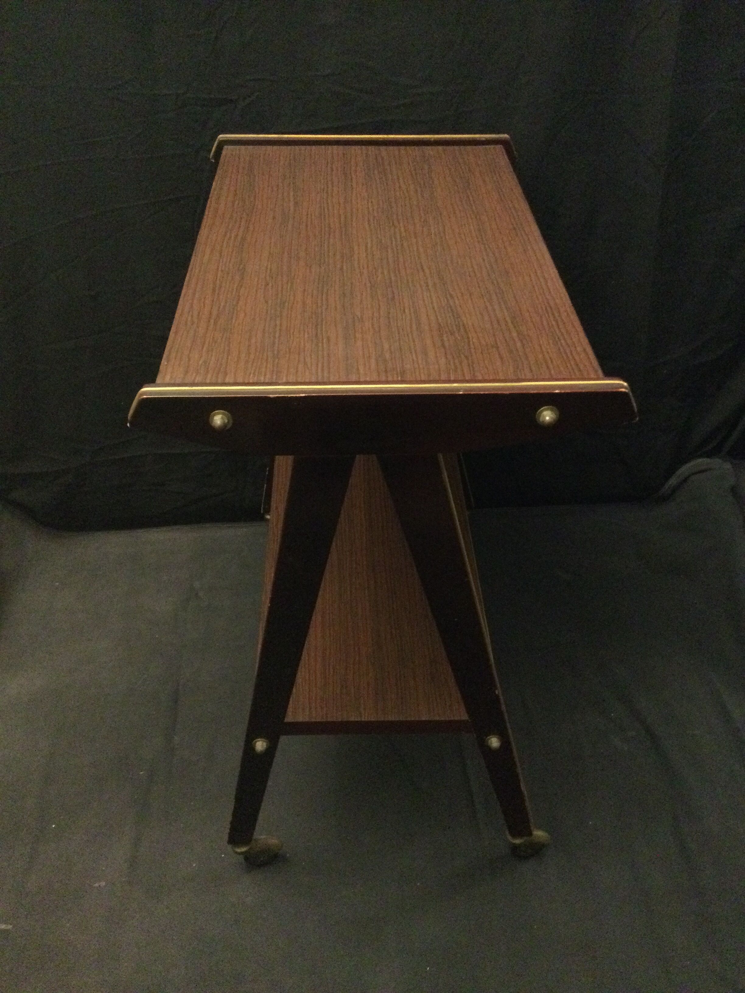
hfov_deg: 45.4
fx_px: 890
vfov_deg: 58.4
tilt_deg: -37.7
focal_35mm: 31
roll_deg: -0.8
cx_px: 372
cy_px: 496
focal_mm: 3.3
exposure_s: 1/17
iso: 500
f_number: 2.4
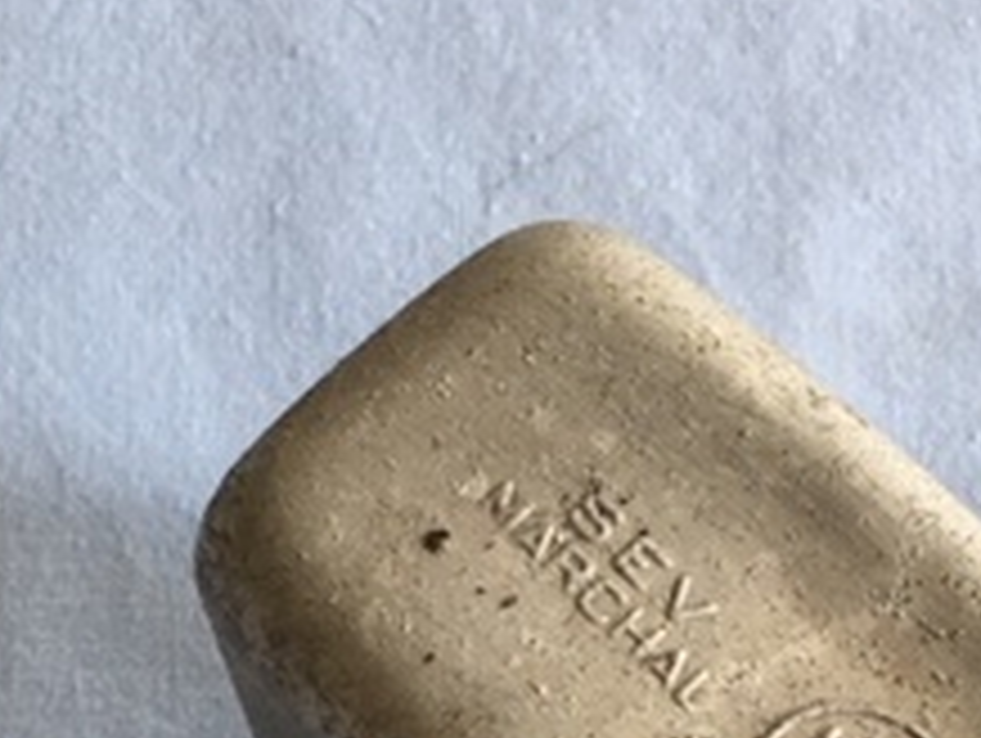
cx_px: 508
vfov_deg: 16.5
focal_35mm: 85
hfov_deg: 23.0
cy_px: 950
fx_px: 2412
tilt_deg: -74.5
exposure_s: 1/33
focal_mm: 4.15
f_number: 2.2
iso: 50
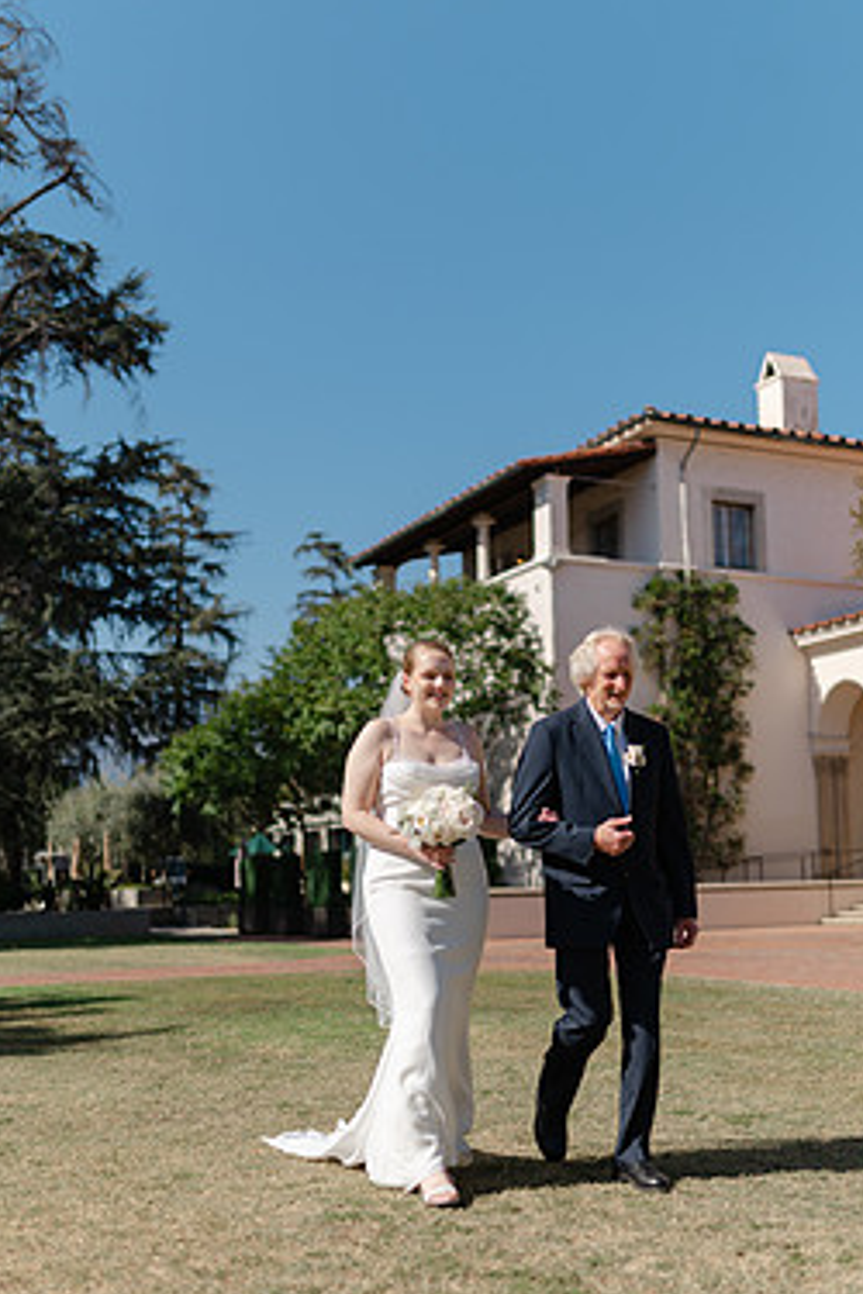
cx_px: 483
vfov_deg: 46.2
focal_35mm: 42
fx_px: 1510
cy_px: 763
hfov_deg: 31.9
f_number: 1.4
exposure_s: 1/6400
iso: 64
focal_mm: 35
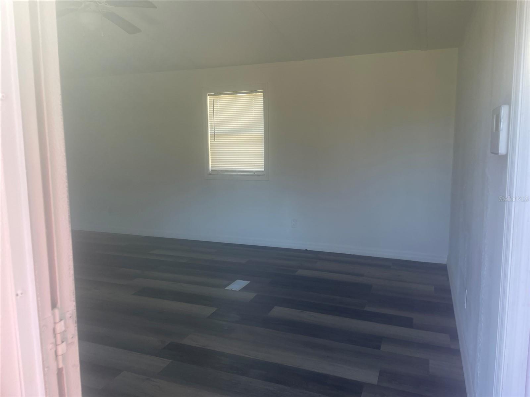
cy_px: 198
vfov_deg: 53.1
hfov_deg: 67.3
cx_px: 265
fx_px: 398
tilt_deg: -6.1
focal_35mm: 26
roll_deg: +0.3
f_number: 1.6
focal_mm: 4.2
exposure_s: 1/127
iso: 32
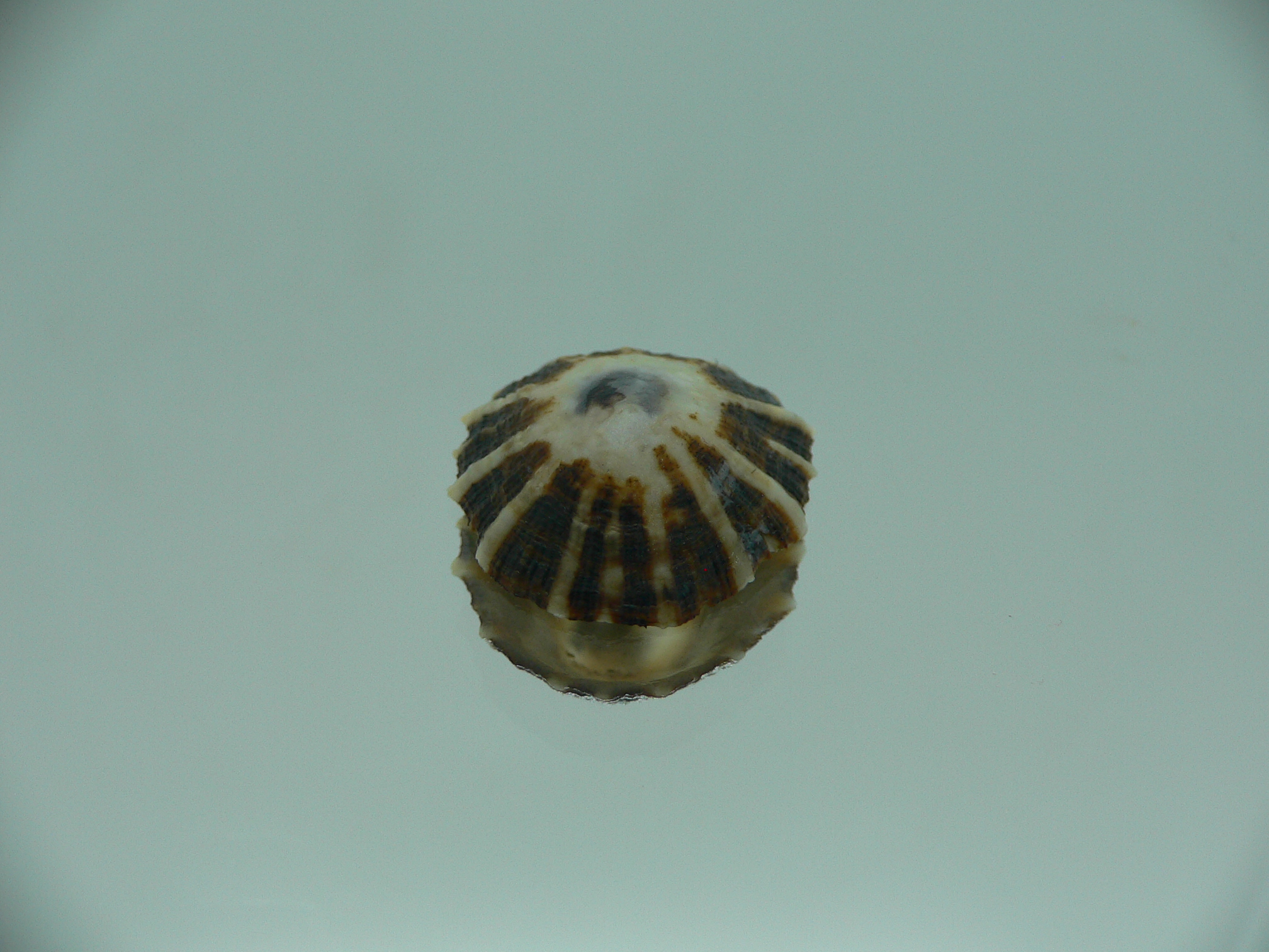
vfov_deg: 40.7
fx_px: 1283
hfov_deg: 52.6
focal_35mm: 35
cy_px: 476
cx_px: 634
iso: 80
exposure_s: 1/60
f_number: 2.8
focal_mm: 4.6
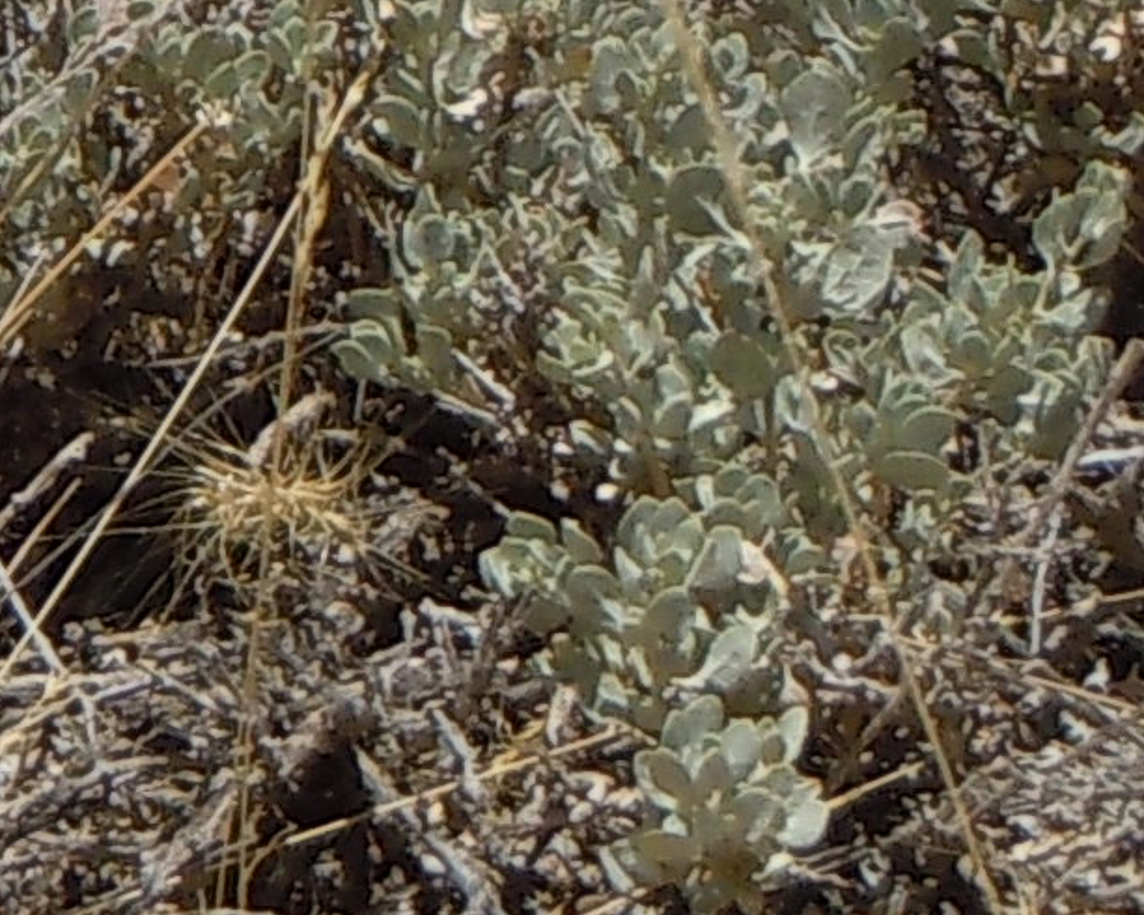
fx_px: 15840
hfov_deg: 4.1
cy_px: -655
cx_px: -1596
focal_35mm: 468
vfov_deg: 3.3
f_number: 8.2
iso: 100
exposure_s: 1/400
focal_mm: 12.2
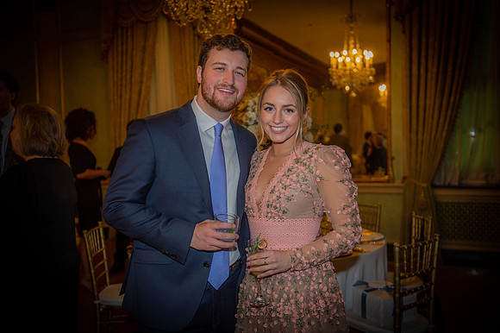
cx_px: 250
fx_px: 486
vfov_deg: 37.8
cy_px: 166
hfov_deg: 54.5
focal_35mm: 35
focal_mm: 35
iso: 1250
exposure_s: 1/100
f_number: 2.8
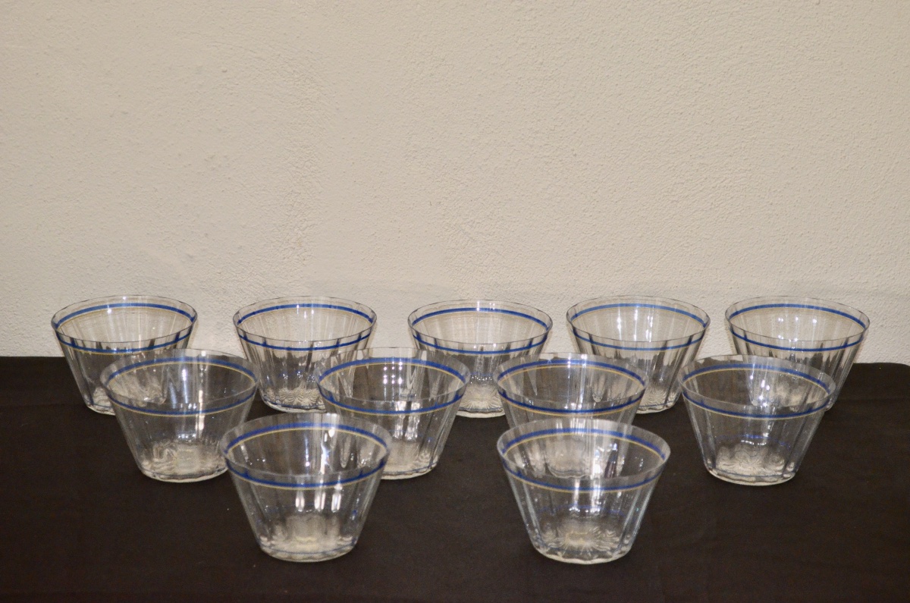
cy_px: 302
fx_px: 2081
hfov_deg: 24.7
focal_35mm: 82
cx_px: 455
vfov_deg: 16.5
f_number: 5.6
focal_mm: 55
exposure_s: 1/60
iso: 2800
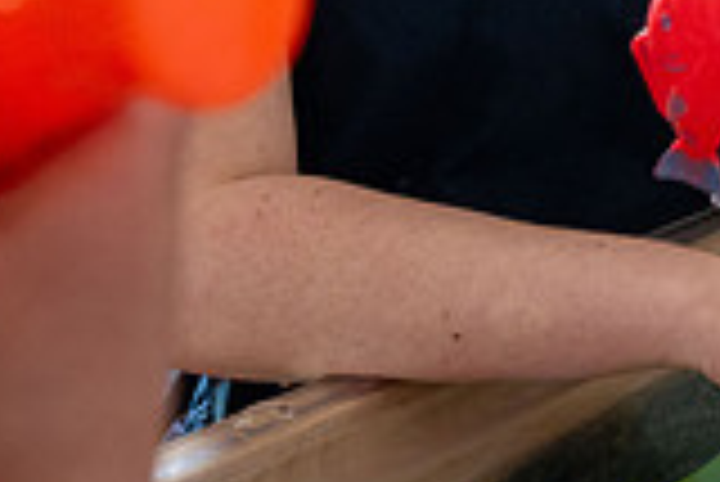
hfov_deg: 20.0
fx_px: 1882
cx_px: 914
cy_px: -273
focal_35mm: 94
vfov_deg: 13.6
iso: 2000
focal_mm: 26
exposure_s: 1/500
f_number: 4
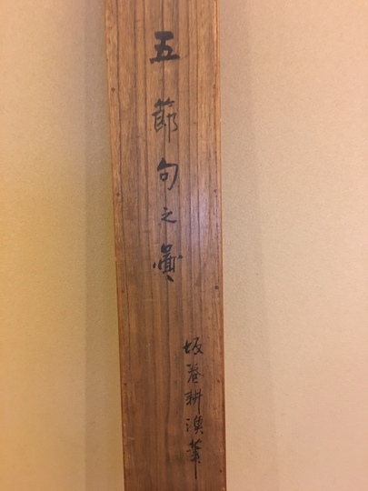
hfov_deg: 48.2
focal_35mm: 29
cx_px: 184
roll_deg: +1.0
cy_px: 246
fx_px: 411
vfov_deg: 61.7
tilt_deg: -14.3
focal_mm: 4.15
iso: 125
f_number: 2.2
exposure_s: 1/4
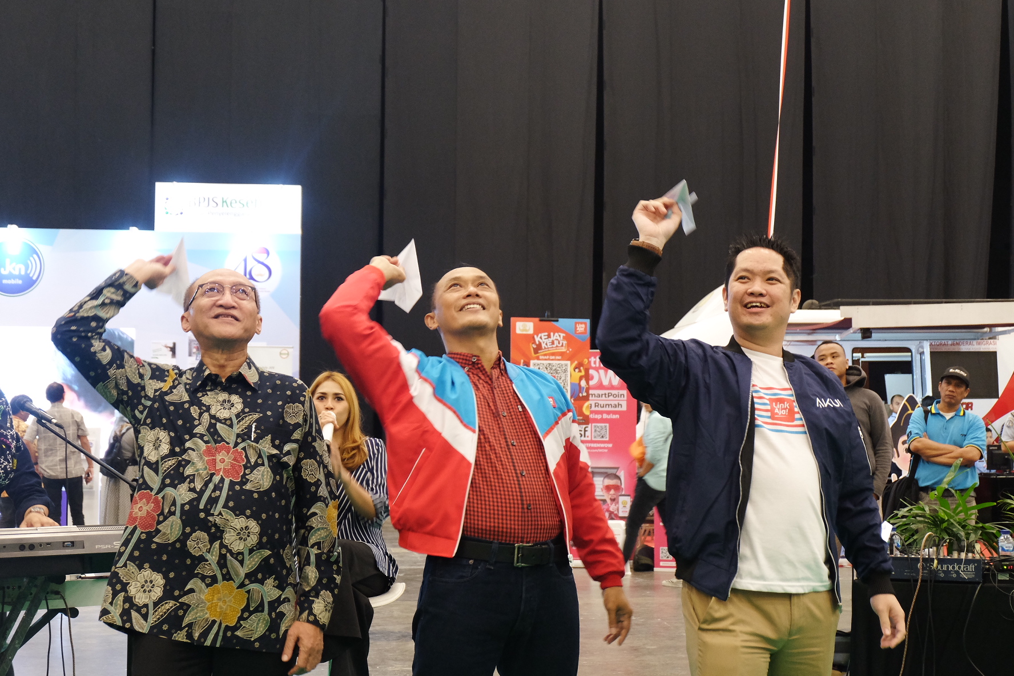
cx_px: 507
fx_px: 1380
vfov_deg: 27.5
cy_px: 338
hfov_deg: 40.3
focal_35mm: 49
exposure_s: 1/30
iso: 2500
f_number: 5
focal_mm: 32.5
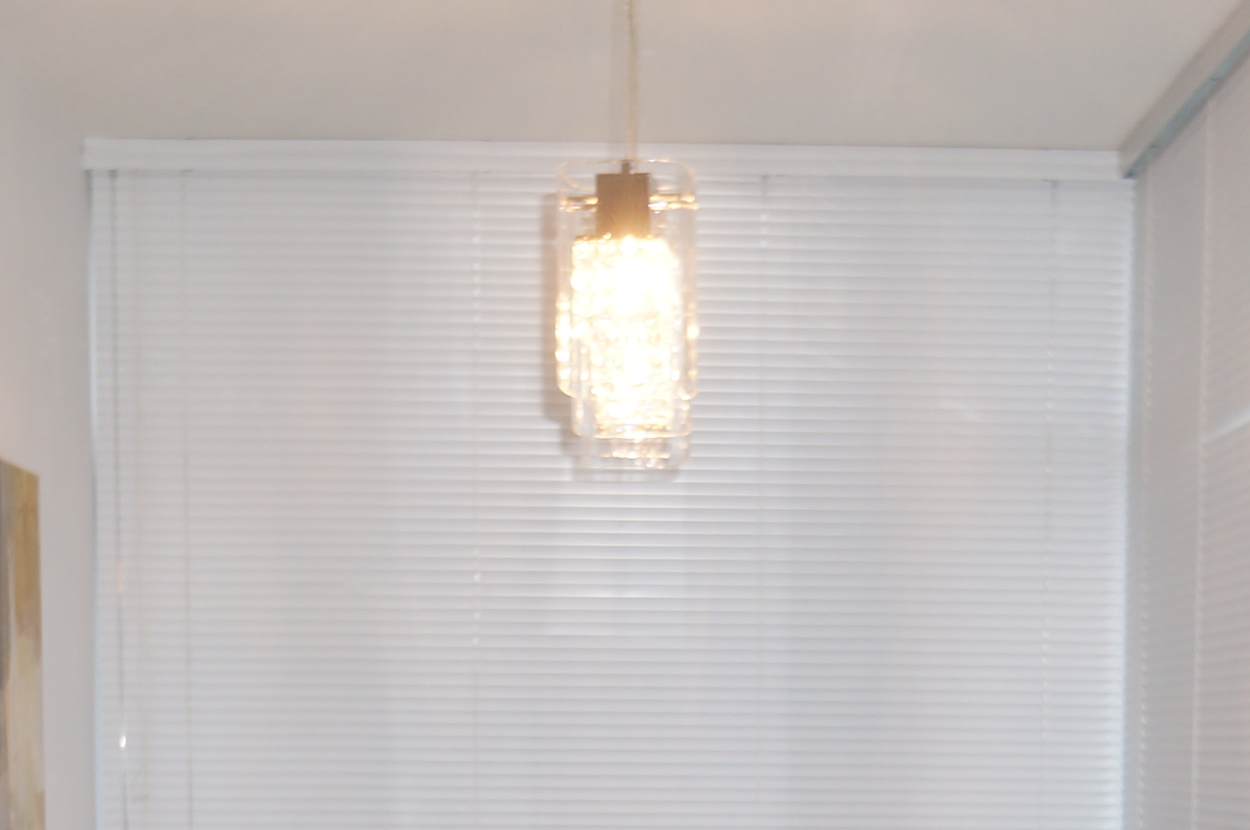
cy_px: 1100
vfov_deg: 18.3
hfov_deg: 29.3
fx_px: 2393
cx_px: 671
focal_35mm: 69
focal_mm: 16
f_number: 4
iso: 200
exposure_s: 1/60
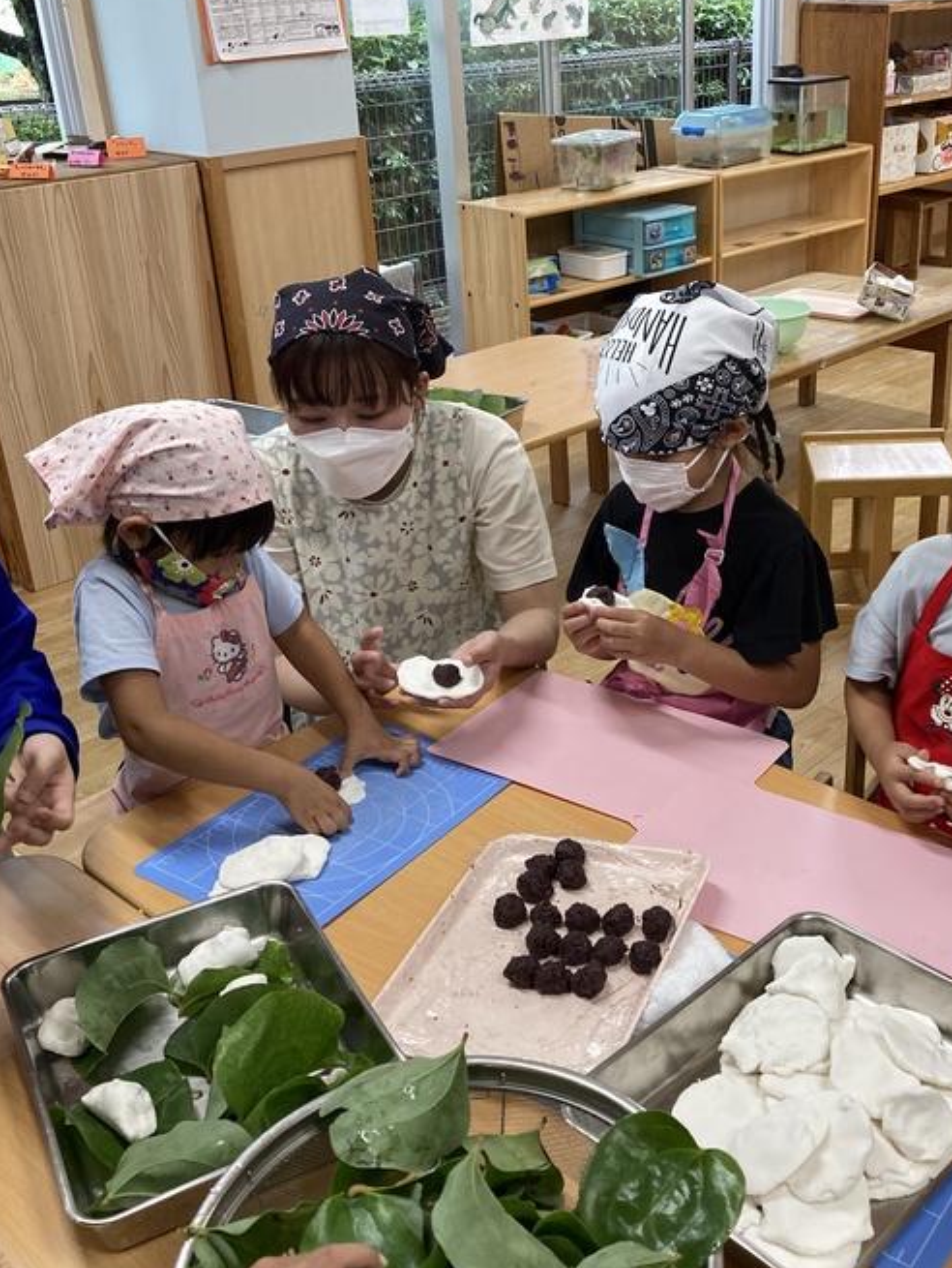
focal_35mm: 37
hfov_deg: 38.4
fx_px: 1355
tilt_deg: -25.7
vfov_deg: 50.1
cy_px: 654
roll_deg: +1.1
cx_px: 610
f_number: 1.8
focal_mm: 3.99
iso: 80
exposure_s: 1/91
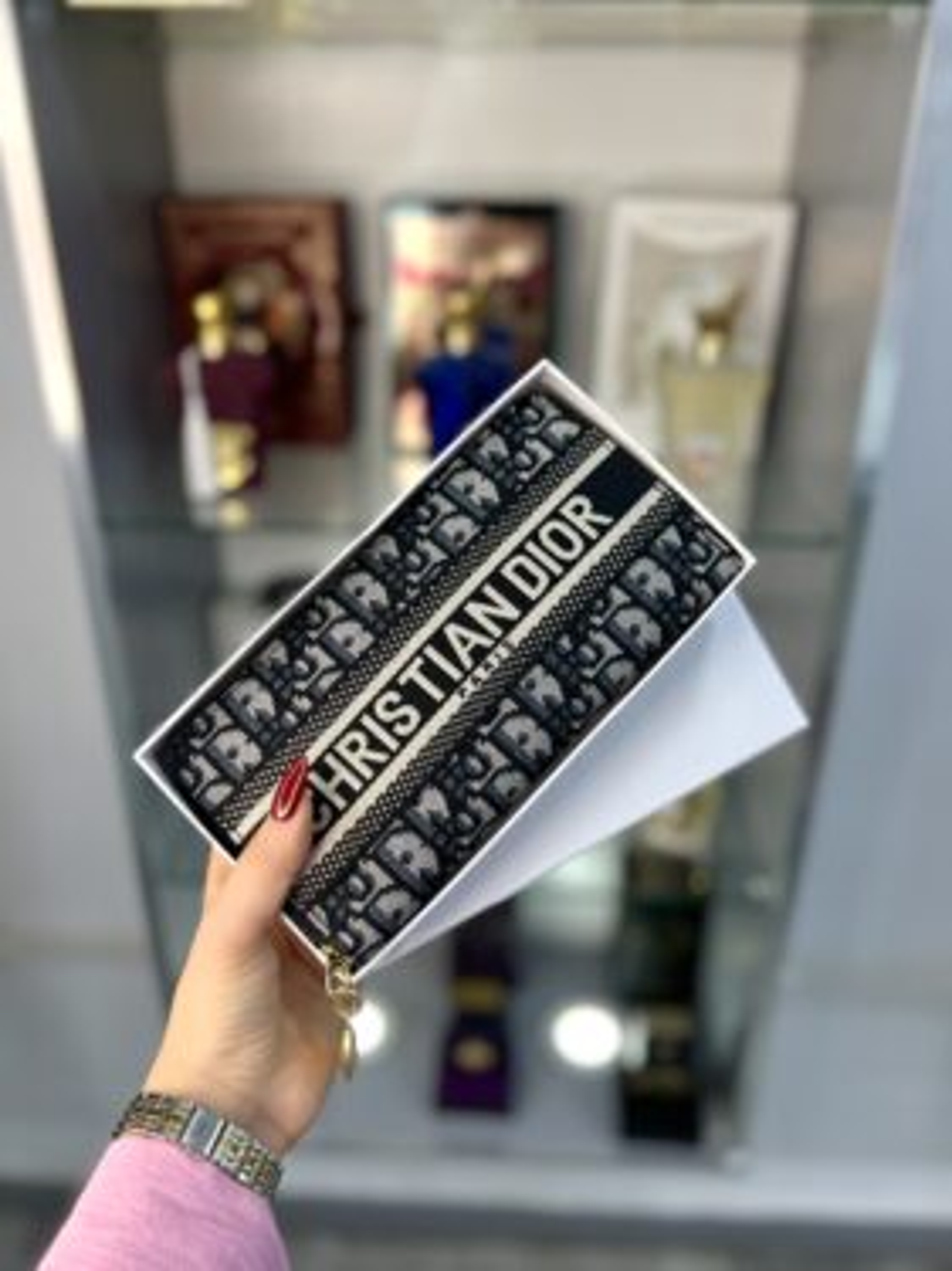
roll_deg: +0.5
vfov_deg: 67.3
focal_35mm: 26
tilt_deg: -27.5
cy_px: 636
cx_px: 476
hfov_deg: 53.0
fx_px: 954
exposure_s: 1/452
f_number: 1.5
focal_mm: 5.7
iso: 50
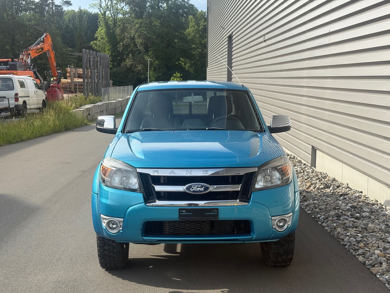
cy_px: 146
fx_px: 541
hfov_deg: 39.7
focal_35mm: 48
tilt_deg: -7.2
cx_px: 195
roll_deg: -0.5
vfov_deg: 30.3
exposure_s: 1/2146
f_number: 1.78
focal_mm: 6.76
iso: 64
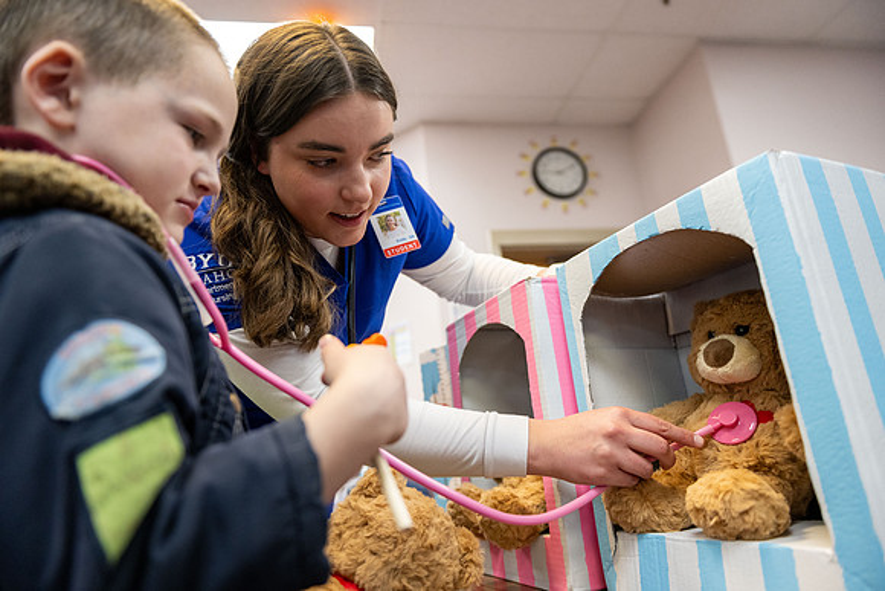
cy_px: 296
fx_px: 590
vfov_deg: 53.2
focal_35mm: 24
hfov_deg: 73.7
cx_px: 442
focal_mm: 24
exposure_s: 1/320
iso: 2000
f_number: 2.8
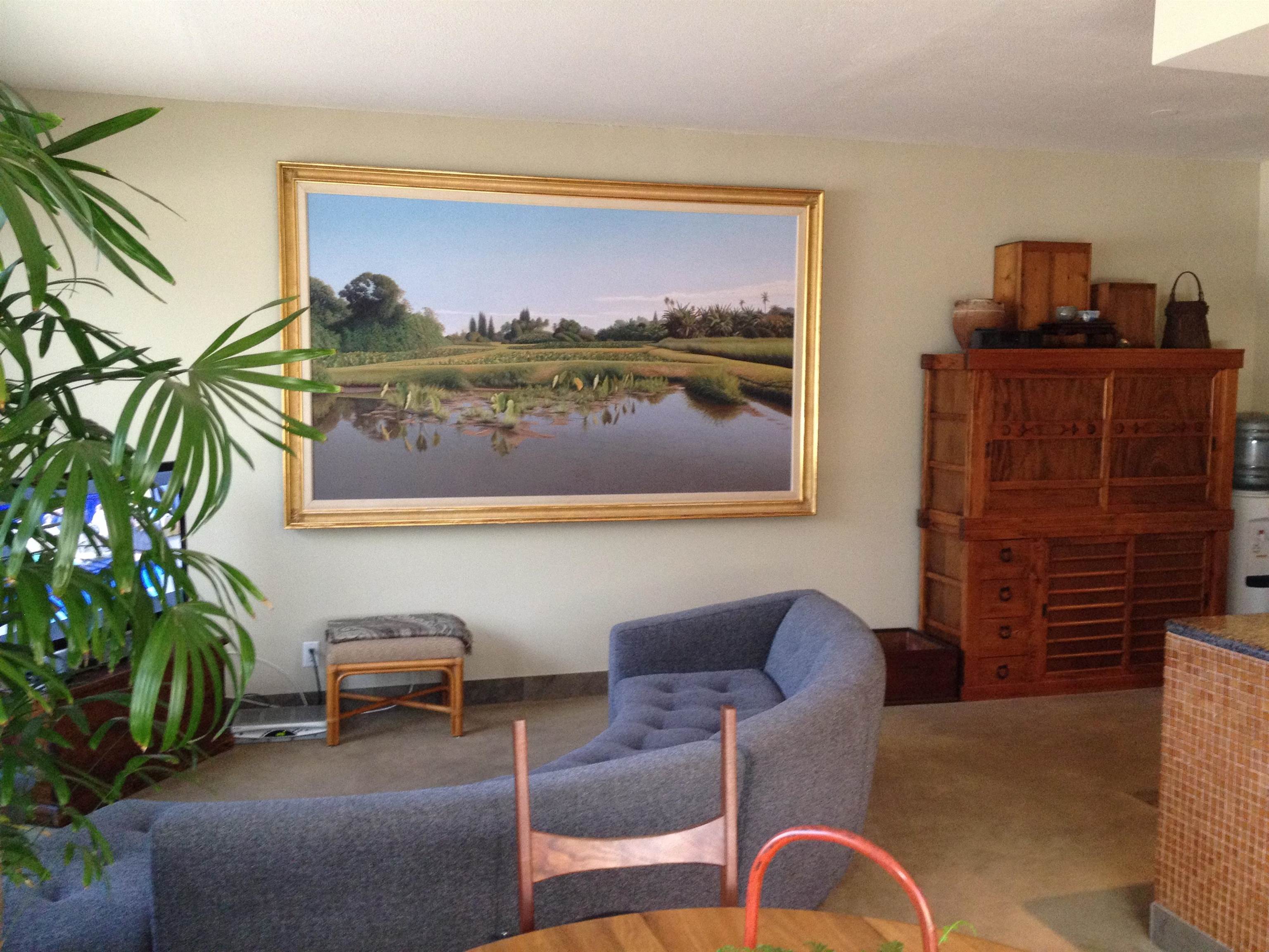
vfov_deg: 40.7
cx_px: 634
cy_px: 476
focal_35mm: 35
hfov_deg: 52.6
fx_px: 1283
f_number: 2.4
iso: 250
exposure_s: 1/20
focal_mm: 4.28
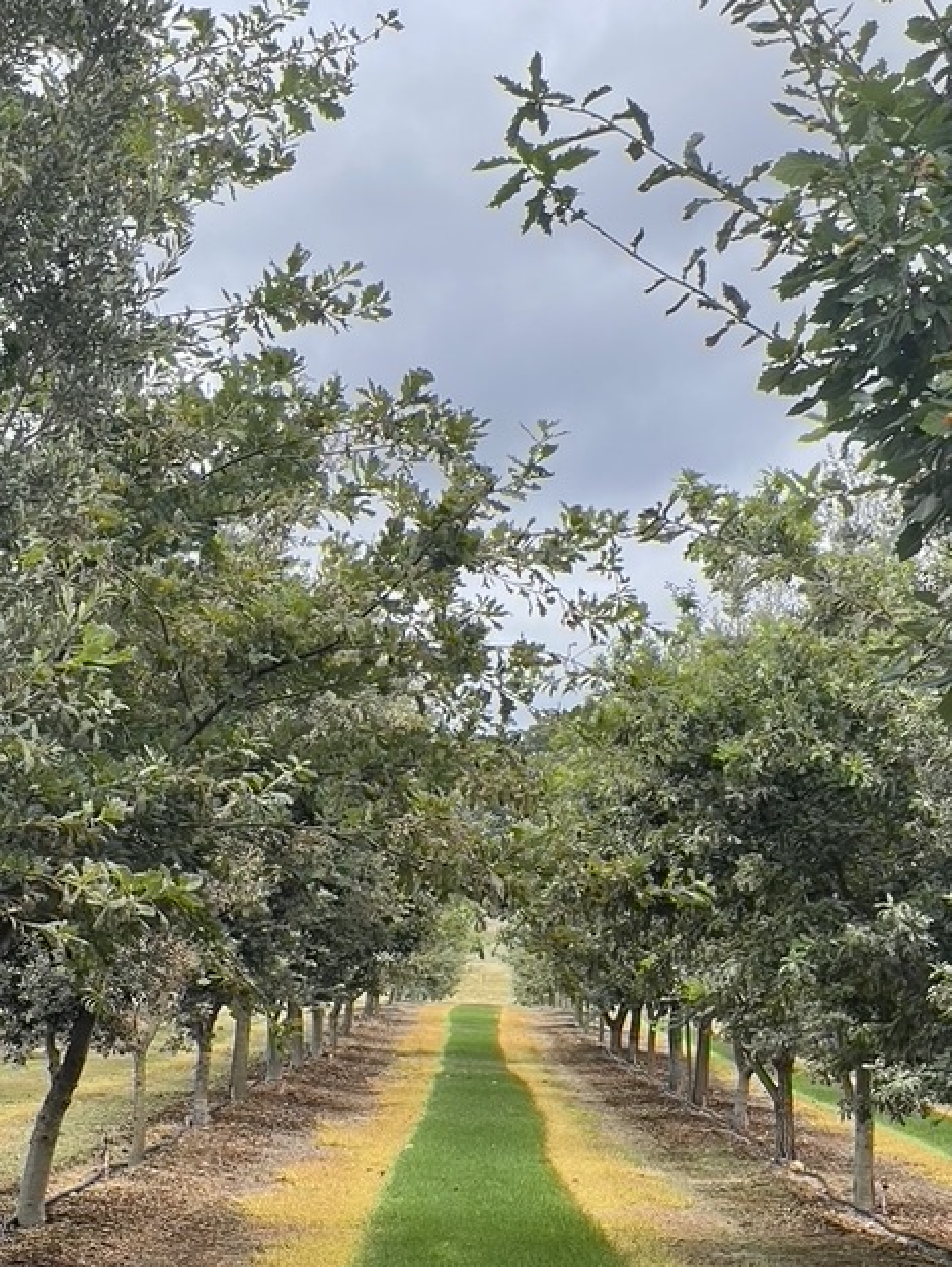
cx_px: 521
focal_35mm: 85
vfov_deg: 22.9
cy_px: 844
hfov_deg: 17.4
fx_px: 3115
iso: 25
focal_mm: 6
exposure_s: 1/432
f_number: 2
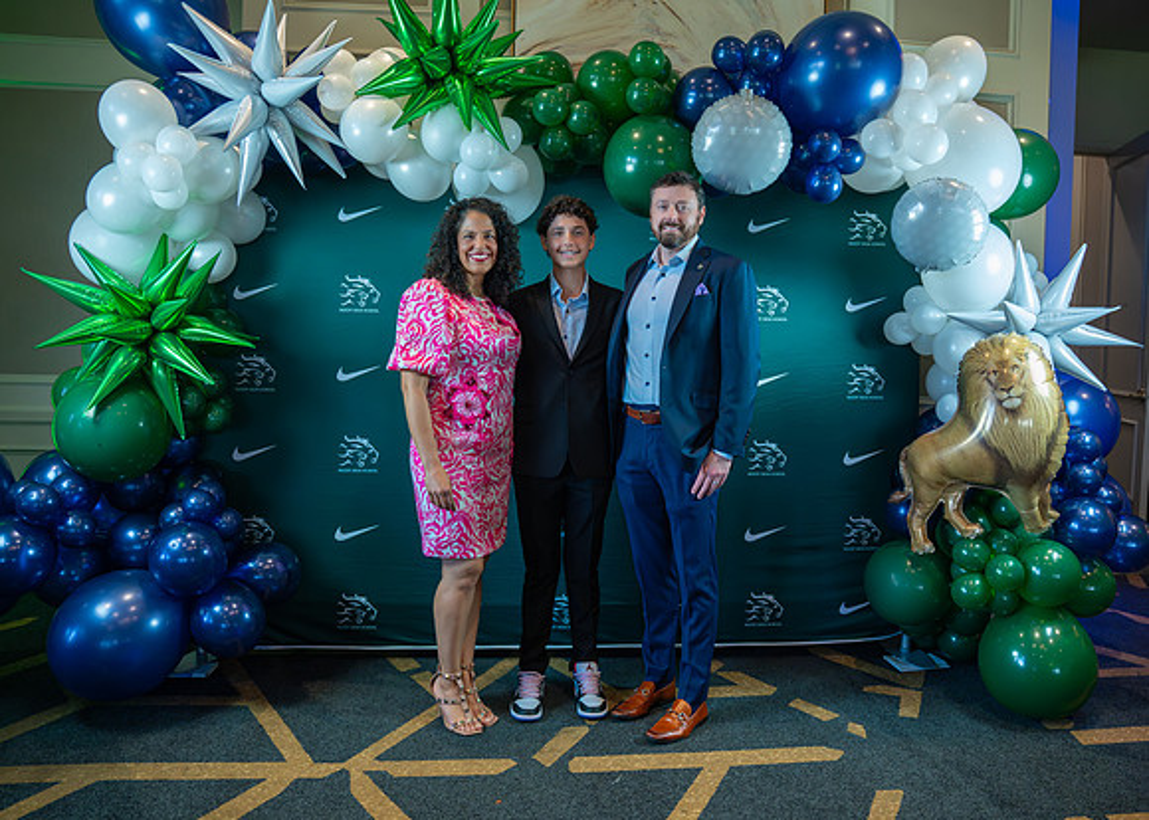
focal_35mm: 26
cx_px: 601
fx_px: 858
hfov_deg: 67.5
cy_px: 395
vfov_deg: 51.1
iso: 2500
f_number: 2.8
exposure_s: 1/400
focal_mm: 24
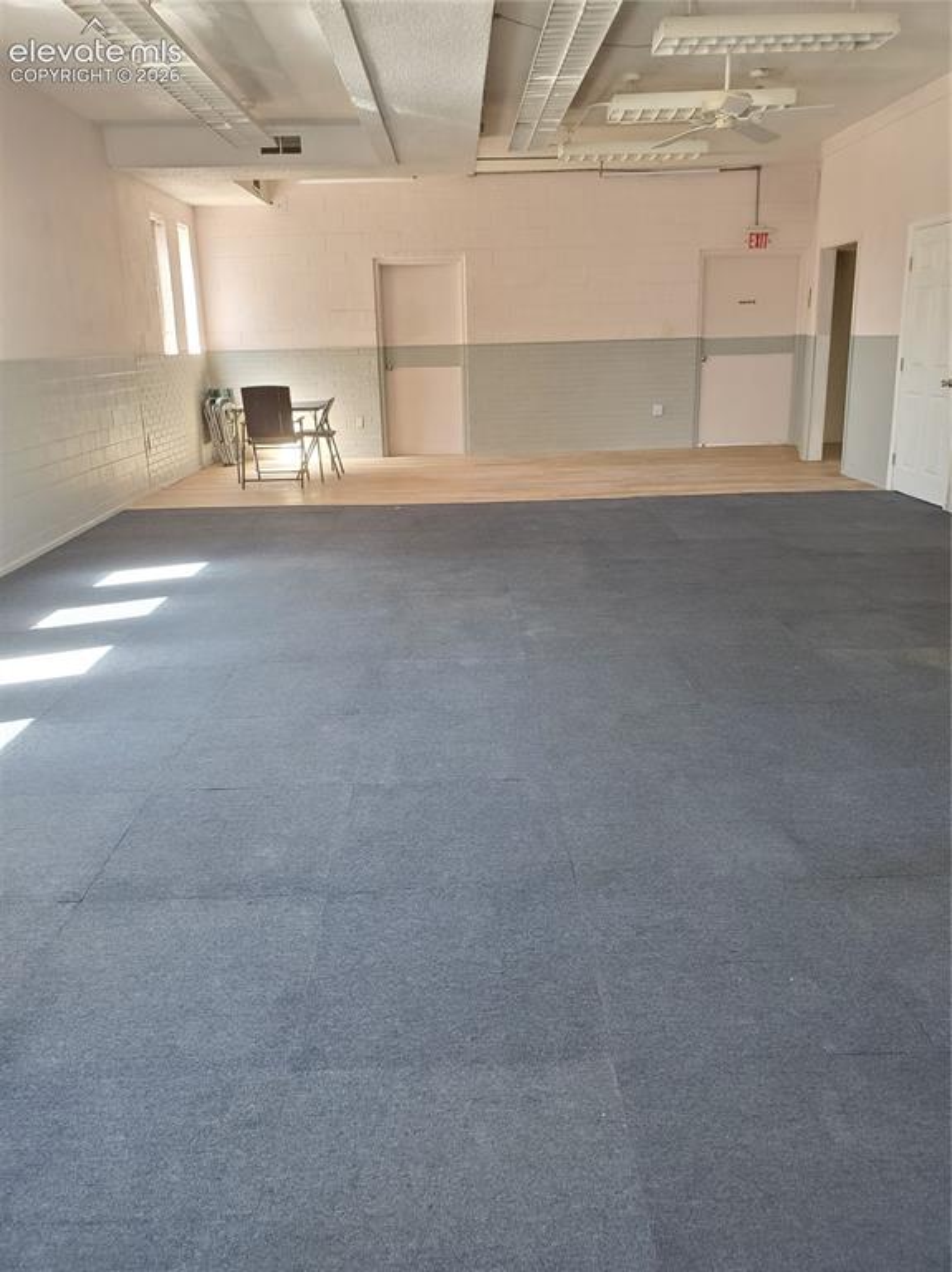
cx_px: 476
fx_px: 954
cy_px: 636
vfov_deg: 67.3
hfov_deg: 53.0
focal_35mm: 26
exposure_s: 1/60
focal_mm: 4.3
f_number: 2.4
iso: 250
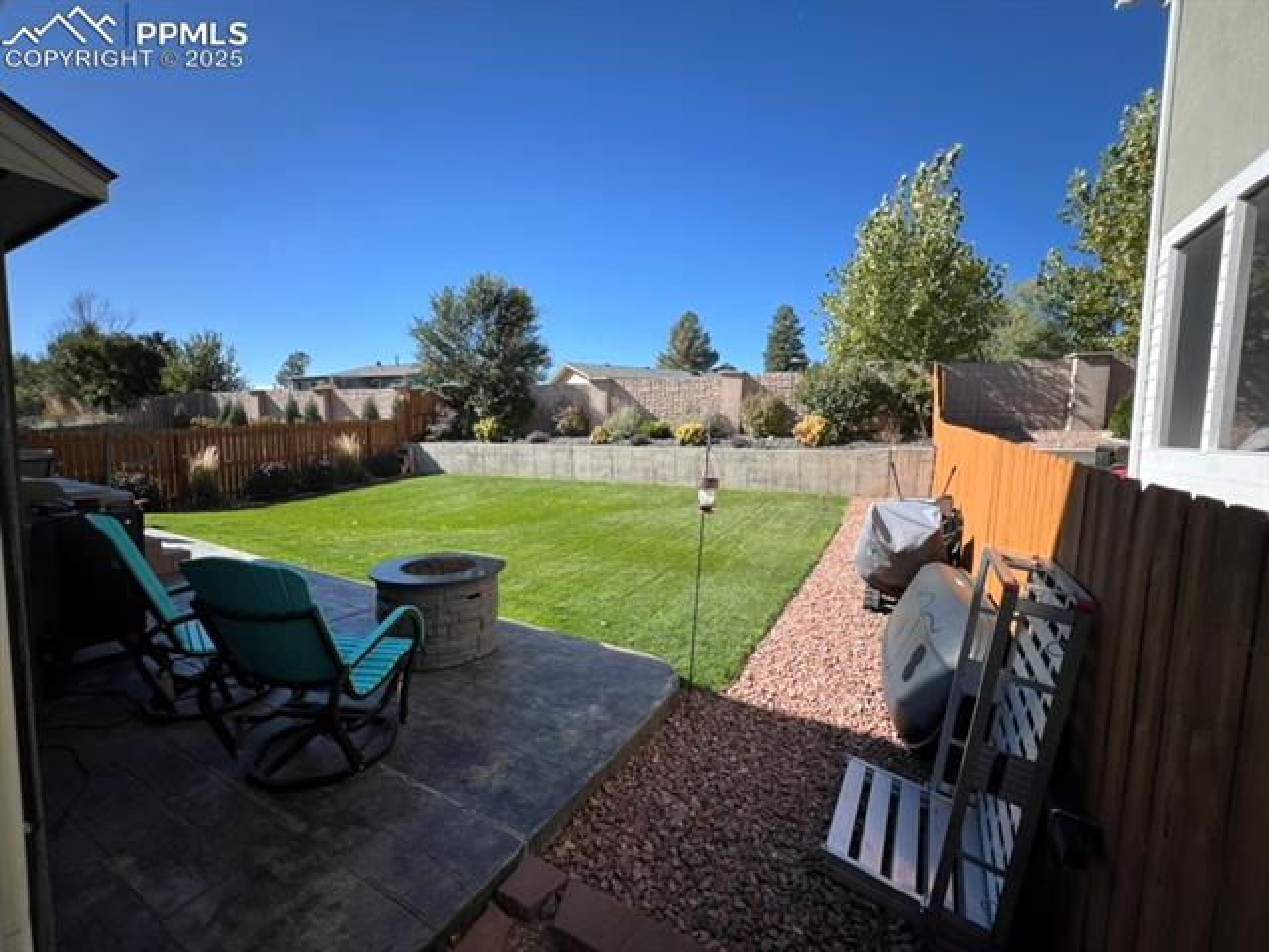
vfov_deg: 89.9
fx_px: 477
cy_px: 476
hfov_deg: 106.2
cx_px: 634
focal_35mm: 13
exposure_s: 1/881
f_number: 1.8
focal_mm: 1.57
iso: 32
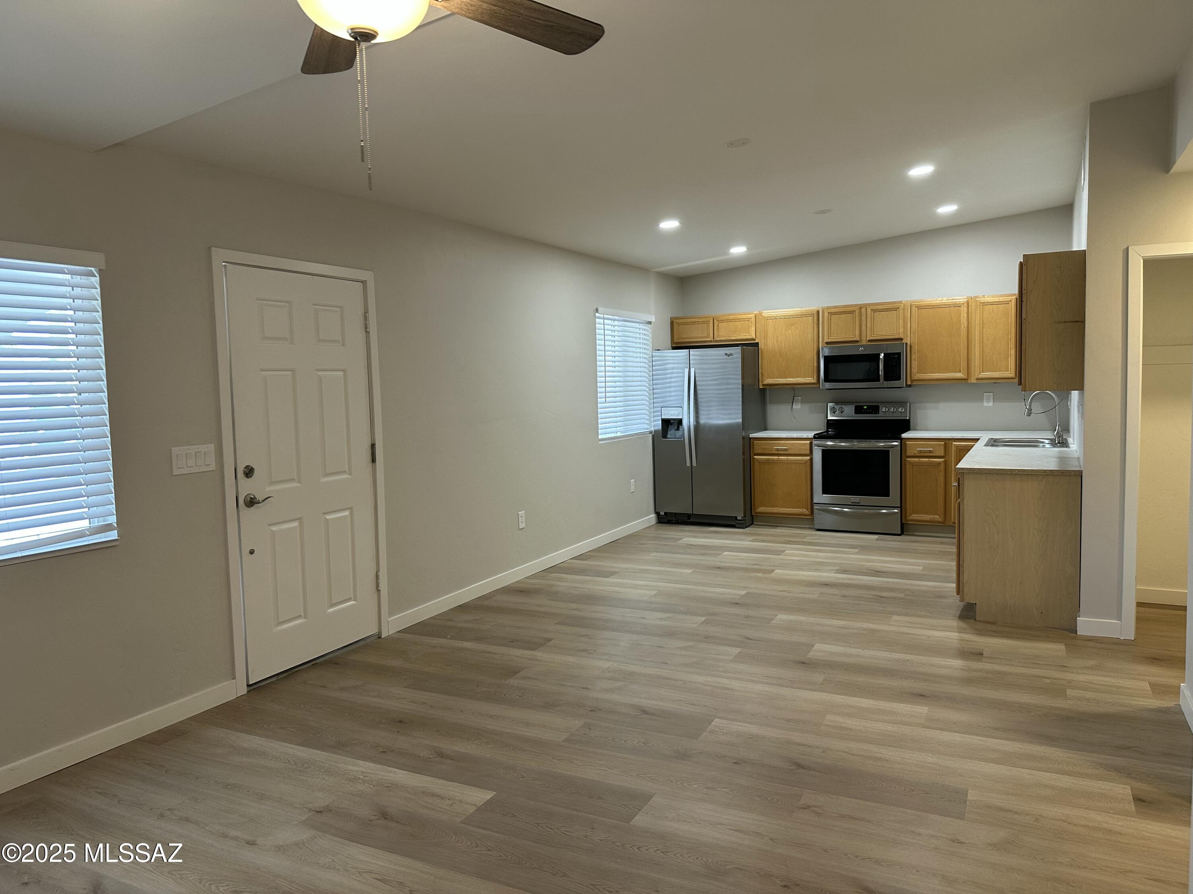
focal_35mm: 24
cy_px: 447
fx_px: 827
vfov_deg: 56.8
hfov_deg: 71.6
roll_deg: +1.4
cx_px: 596
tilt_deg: -3.0
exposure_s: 1/60
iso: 125
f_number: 1.78
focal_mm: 6.86
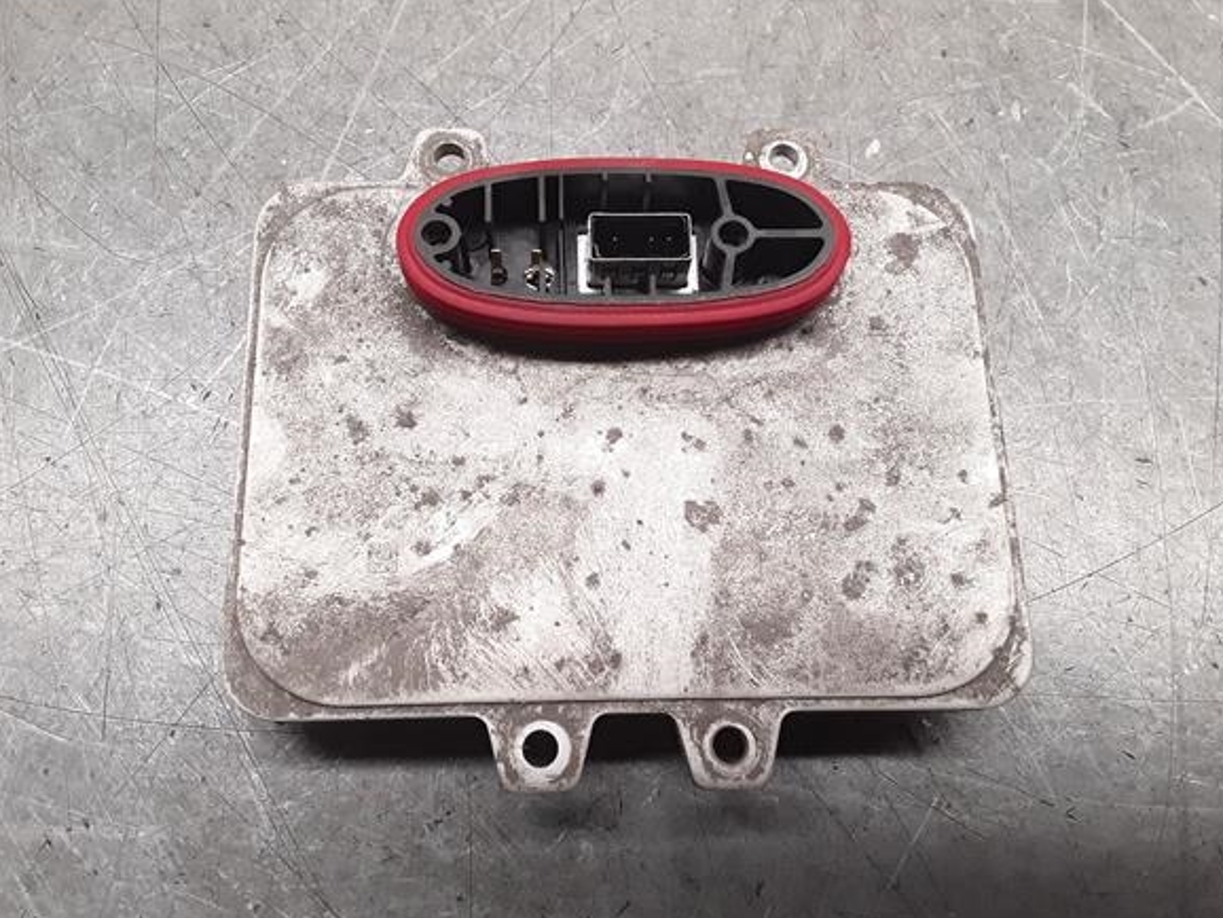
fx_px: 1096
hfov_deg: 58.3
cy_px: 453
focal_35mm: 31
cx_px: 592
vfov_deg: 45.5
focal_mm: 2.91
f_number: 1.9
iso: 64
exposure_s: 1/100
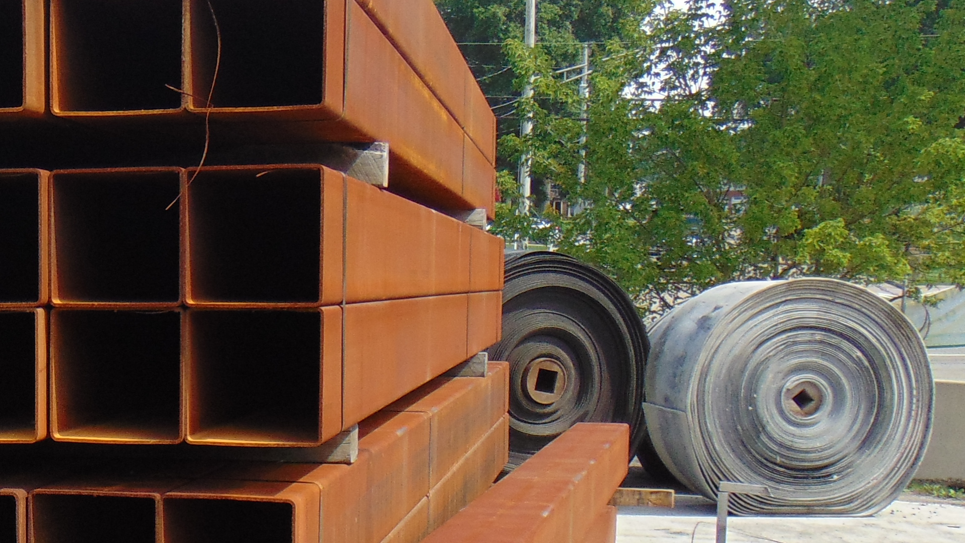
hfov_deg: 27.5
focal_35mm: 72
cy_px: 448
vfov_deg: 16.6
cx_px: -26
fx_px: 1842
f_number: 3
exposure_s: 1/500
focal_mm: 4.9
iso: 80
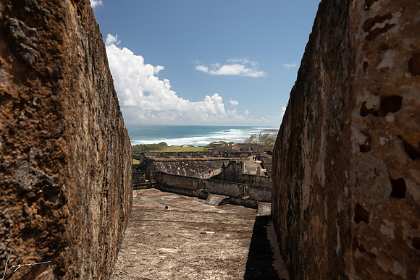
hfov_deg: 66.4
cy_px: 140
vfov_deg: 47.2
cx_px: 210
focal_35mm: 28
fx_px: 321
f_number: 8
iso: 90
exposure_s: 1/125
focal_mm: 27.5
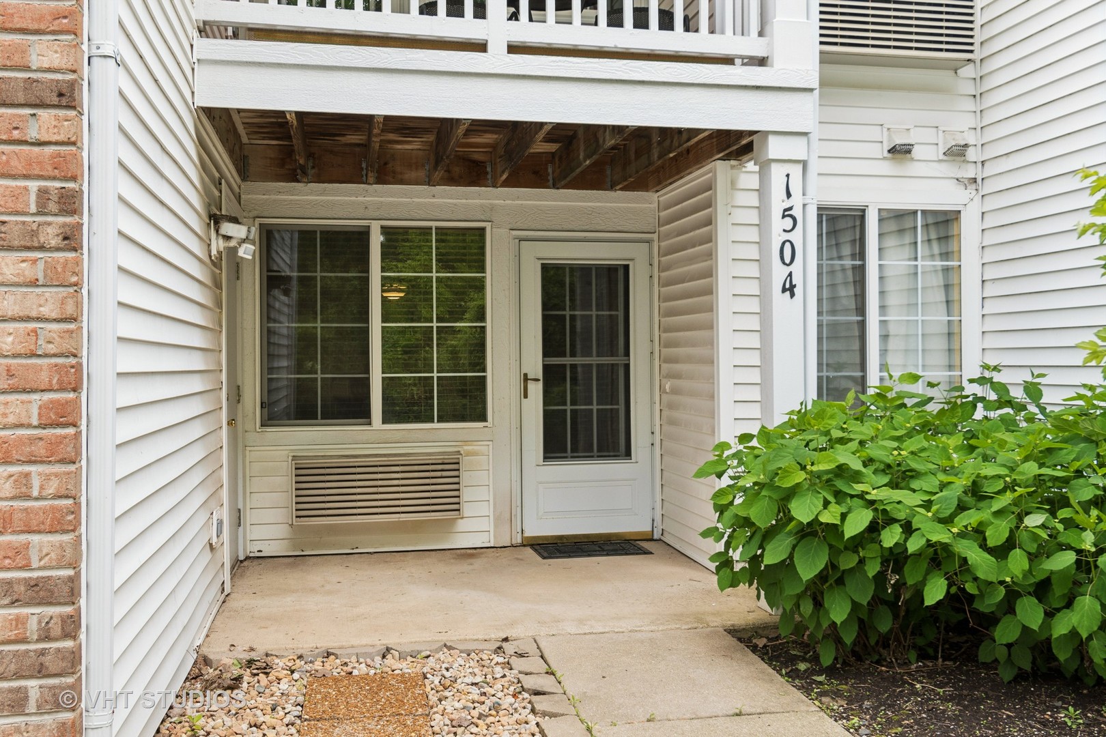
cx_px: 553
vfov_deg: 40.0
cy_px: 368
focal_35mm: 33
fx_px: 1014
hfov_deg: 57.2
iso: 200
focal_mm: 22
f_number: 8
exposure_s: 1/125
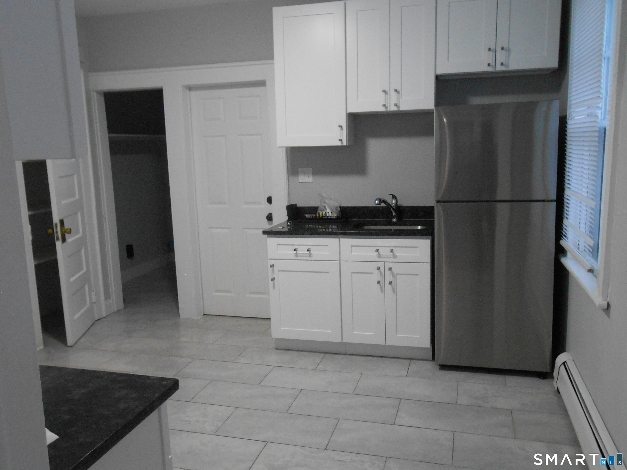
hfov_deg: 60.0
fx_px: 543
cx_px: 314
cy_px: 235
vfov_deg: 46.8
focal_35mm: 30
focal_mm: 5.3
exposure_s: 1/25
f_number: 3.8
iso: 400
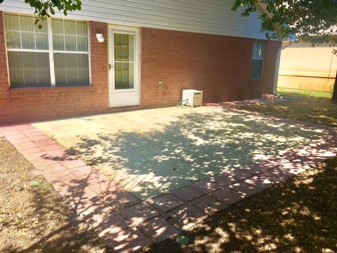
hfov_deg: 61.7
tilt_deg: -11.2
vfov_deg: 48.2
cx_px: 168
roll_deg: -2.0
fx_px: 282
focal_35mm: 29
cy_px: 126
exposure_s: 1/1026
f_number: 2.2
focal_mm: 4.15
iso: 25
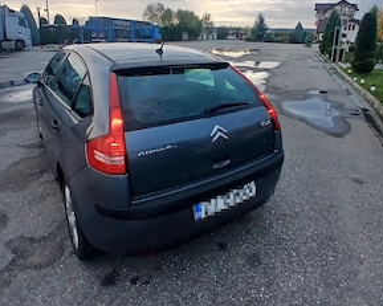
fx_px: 261
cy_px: 106
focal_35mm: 23
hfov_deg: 72.6
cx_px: 197
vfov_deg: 59.7
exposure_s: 1/100
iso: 64
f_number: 2.2
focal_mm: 1.4
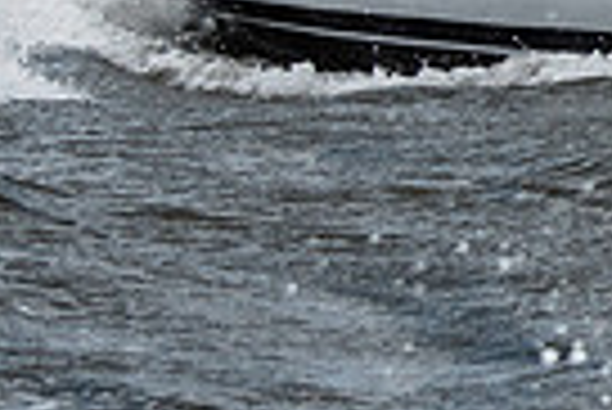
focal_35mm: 287
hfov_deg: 7.0
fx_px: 4884
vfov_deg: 4.8
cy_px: -295
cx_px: 1071
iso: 400
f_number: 5
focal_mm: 38
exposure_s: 1/1600
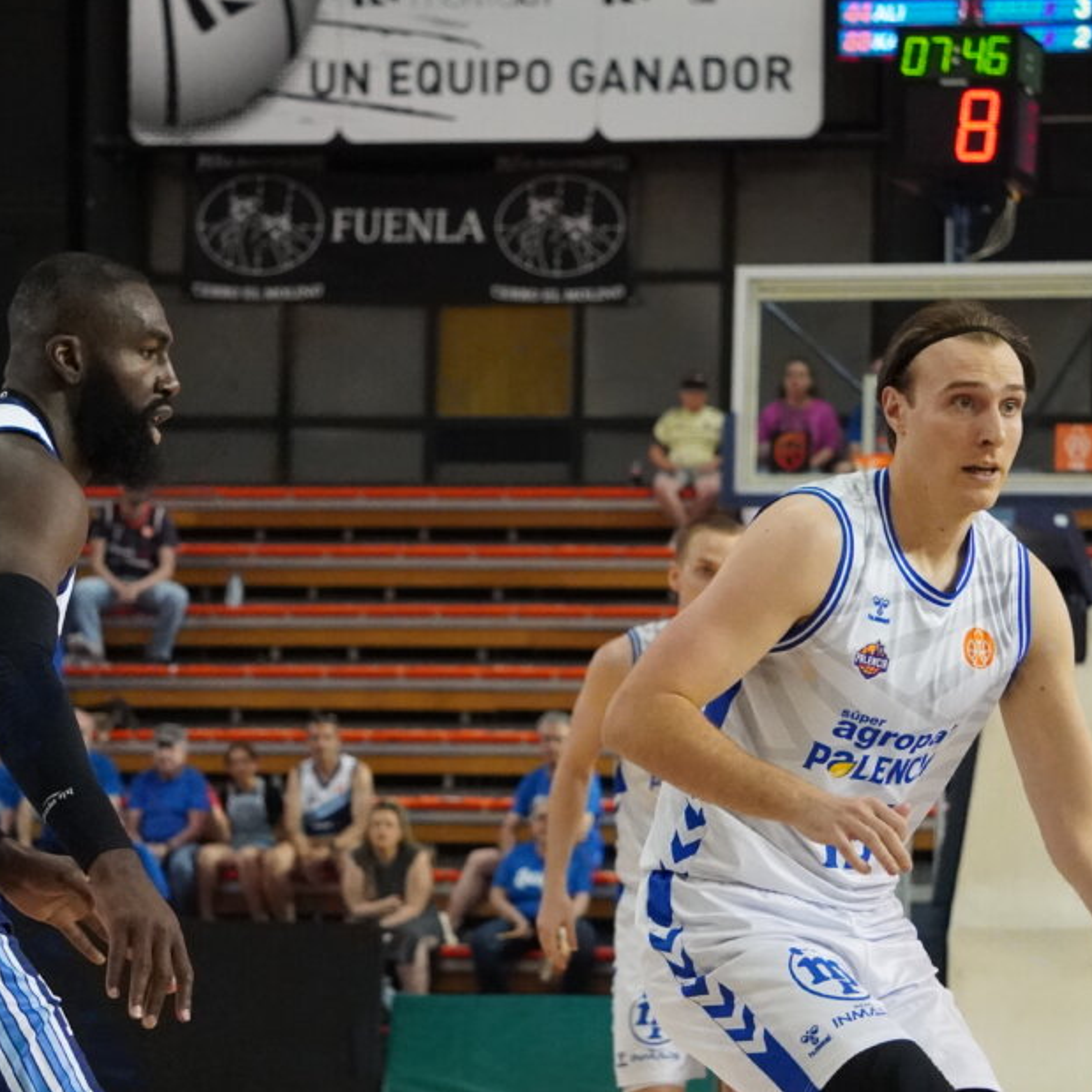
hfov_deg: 9.6
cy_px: 590
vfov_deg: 9.6
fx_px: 6491
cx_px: 549
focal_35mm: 182
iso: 6400
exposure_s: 1/1000
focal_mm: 69
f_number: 5
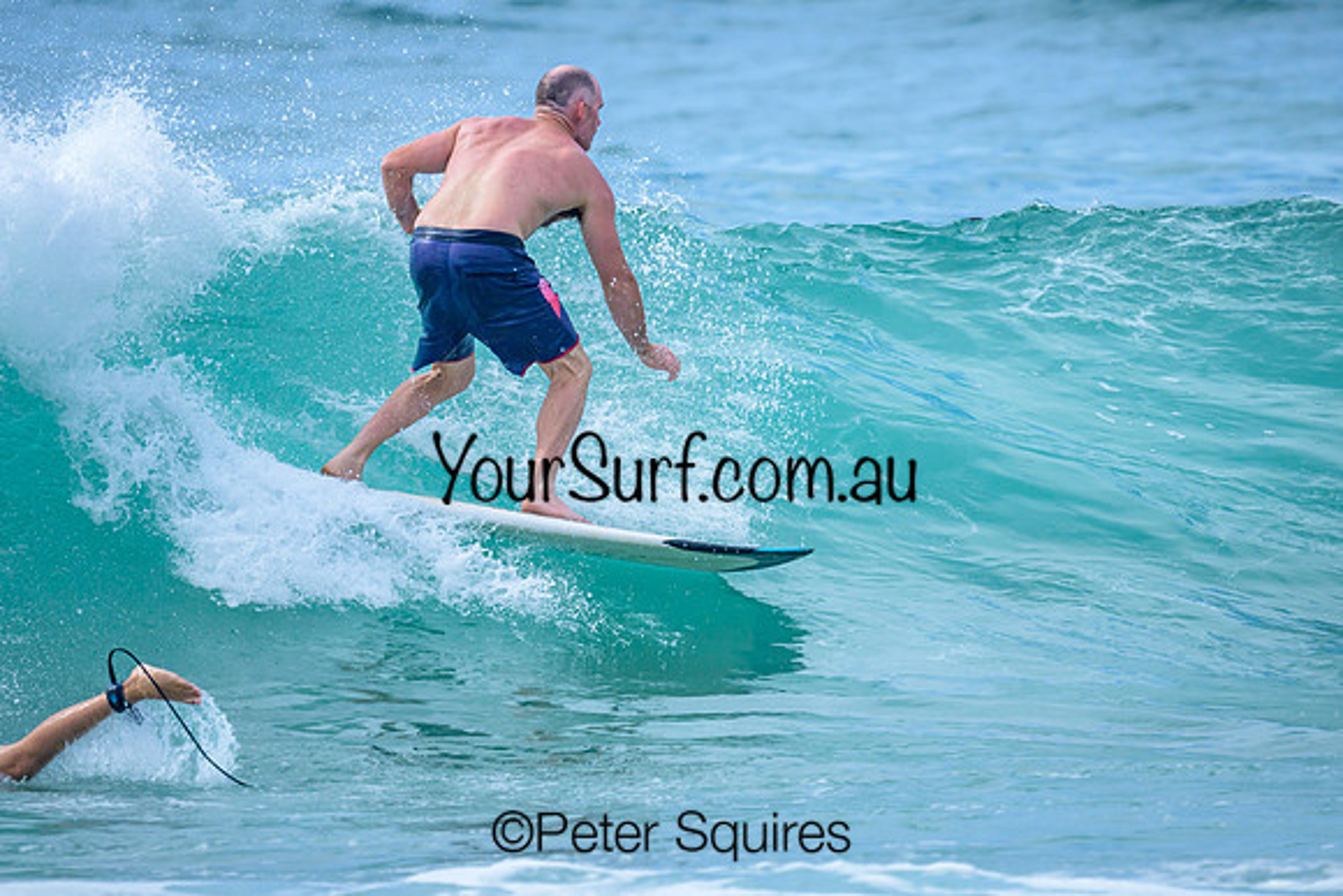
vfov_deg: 1.3
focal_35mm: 1073
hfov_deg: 1.9
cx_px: 598
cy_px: 384
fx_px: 40037
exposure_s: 1/3200
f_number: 6.3
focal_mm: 800
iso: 400
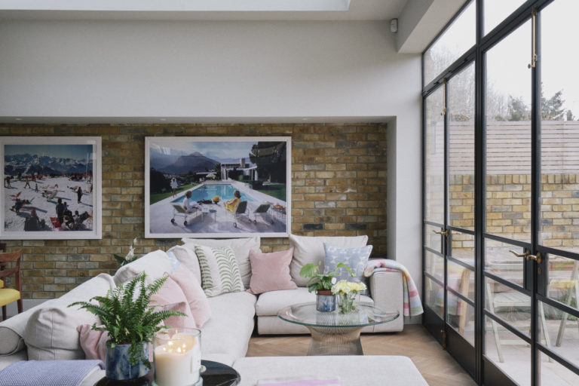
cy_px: 193
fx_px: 515
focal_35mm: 32
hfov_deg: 58.7
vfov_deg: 41.1
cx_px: 290
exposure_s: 1/2.5
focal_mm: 21.3
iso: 200
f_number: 11
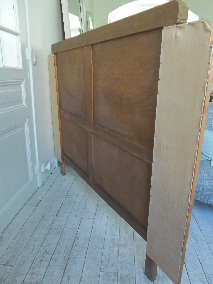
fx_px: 197
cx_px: 106
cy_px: 142
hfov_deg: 56.8
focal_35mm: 24
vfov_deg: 71.6
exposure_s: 1/25
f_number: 2.9
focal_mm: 4.3
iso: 200
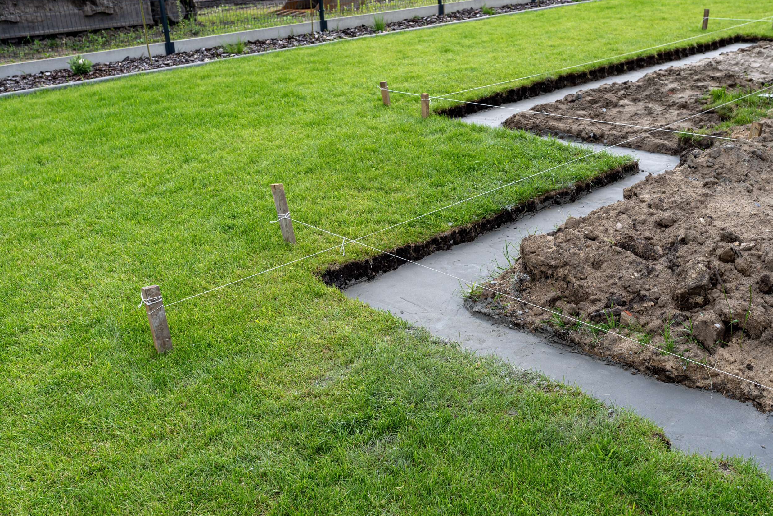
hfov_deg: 53.1
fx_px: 773
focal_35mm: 36
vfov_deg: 36.9
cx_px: 392
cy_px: 262
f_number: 6.3
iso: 100
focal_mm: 35
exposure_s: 1/200
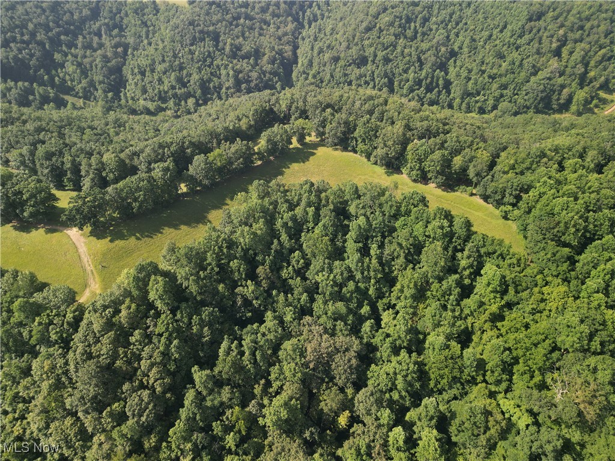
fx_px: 426
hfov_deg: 71.6
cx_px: 308
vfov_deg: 56.8
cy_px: 230
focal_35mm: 24
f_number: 1.7
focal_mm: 6.72
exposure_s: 1/400
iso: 100
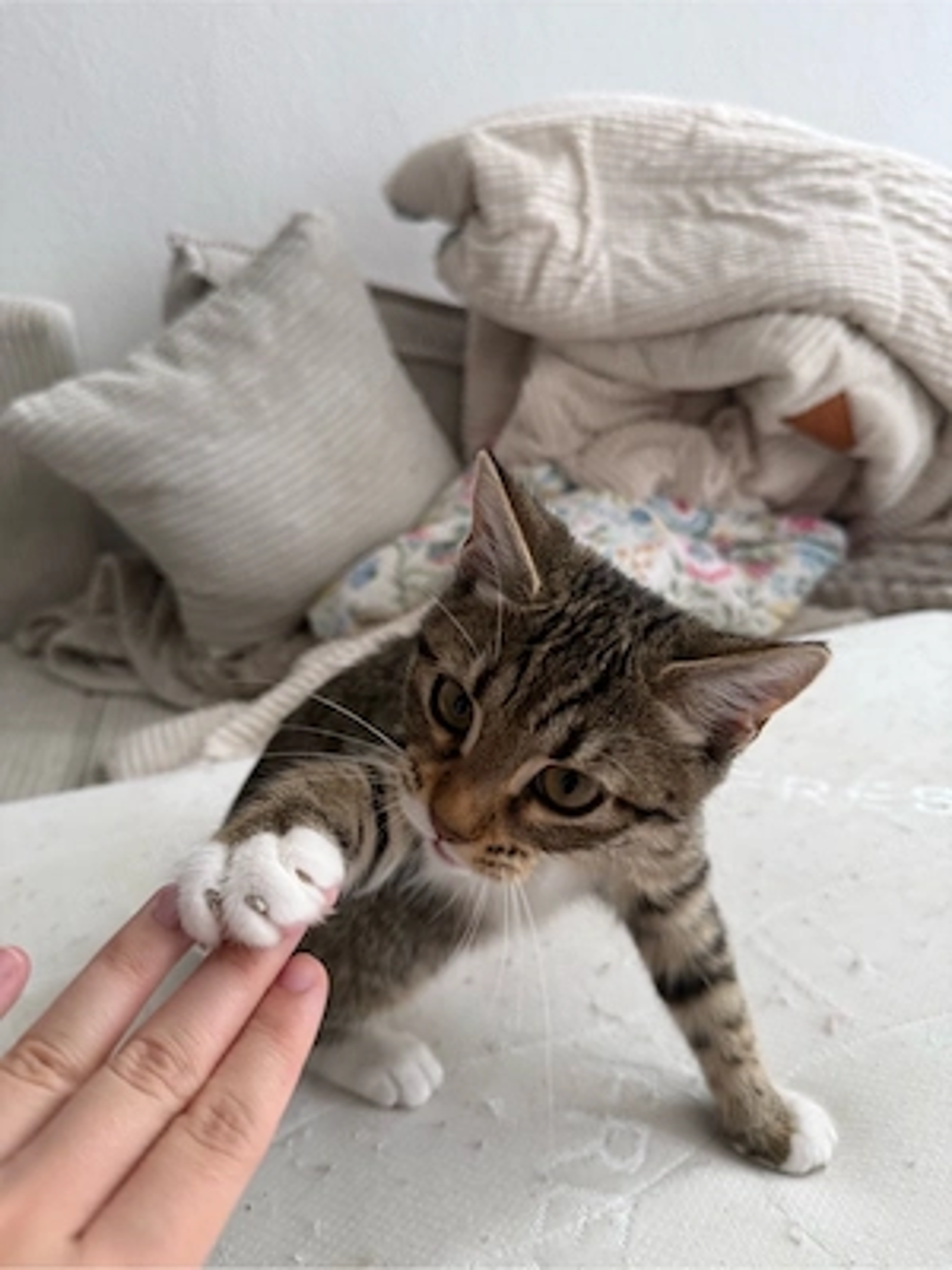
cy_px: 635
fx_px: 880
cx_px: 476
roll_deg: +1.9
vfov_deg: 71.6
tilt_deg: -22.5
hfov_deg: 56.8
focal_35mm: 24
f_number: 1.78
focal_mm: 6.76
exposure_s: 1/121
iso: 125
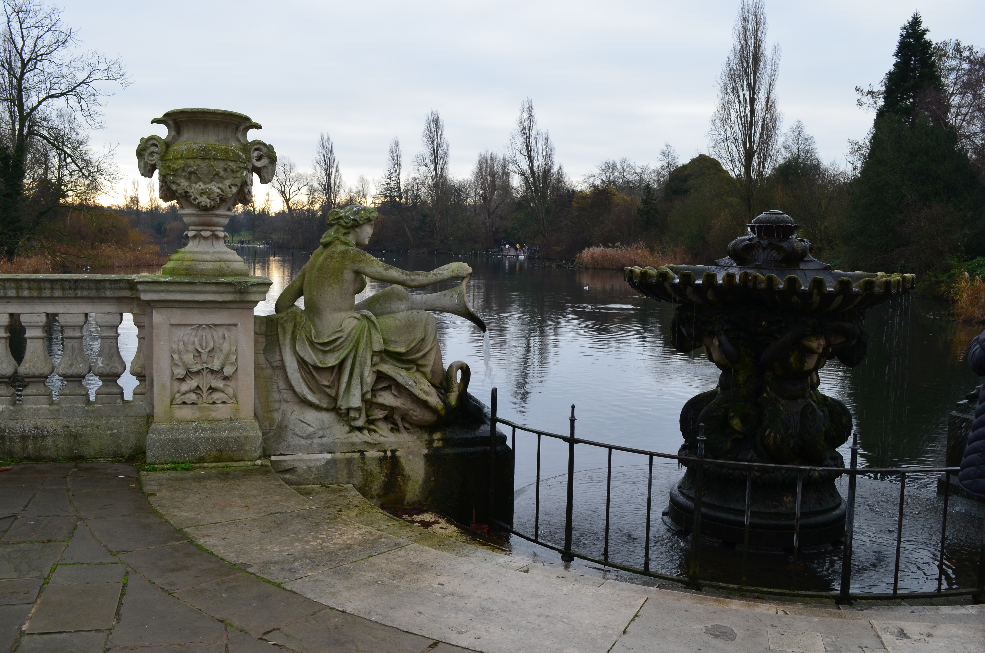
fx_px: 901
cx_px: 492
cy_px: 326
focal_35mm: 33
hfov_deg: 57.3
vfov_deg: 39.8
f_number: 10
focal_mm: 22
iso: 250
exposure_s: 1/60
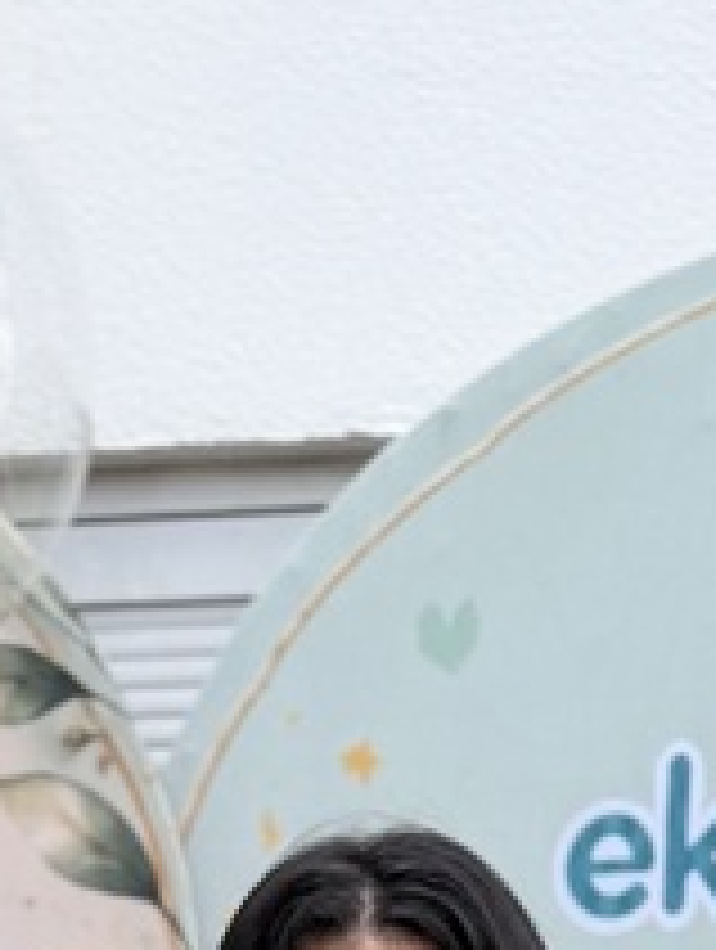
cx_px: -9
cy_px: 1841
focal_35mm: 109
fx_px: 2997
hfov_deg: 13.4
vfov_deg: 15.0
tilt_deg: -13.6
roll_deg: +0.0
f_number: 1.78
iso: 80
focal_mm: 6.76
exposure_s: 1/898
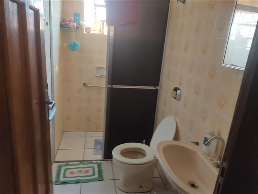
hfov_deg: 67.3
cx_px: 129
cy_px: 97
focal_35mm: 26
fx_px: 194
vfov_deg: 53.1
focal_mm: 4.74
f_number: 1.79
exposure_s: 1/30
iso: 252
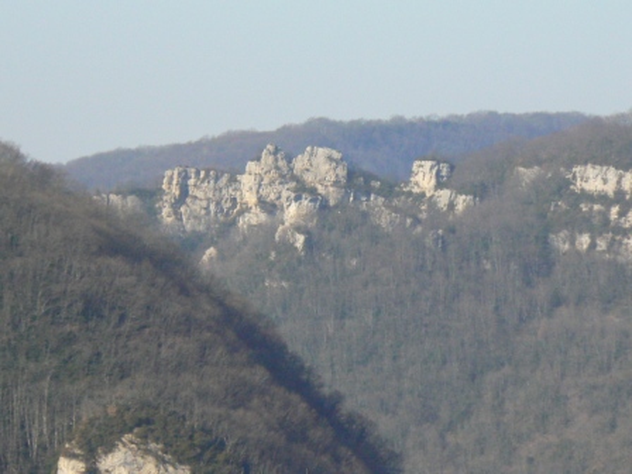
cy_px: 237
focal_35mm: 432
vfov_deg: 3.4
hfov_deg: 4.6
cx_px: 316
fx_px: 7887
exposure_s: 1/1300
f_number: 8
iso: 400
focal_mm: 72
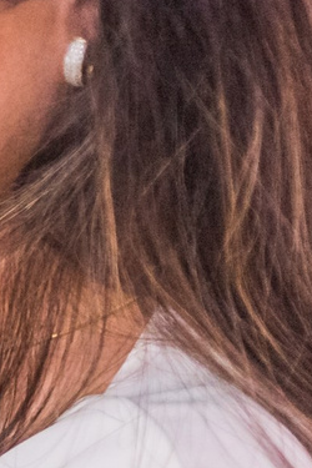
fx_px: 3302
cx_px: -1030
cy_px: 657
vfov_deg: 8.0
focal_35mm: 254
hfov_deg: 4.8
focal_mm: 35
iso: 800
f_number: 1.4
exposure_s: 1/320
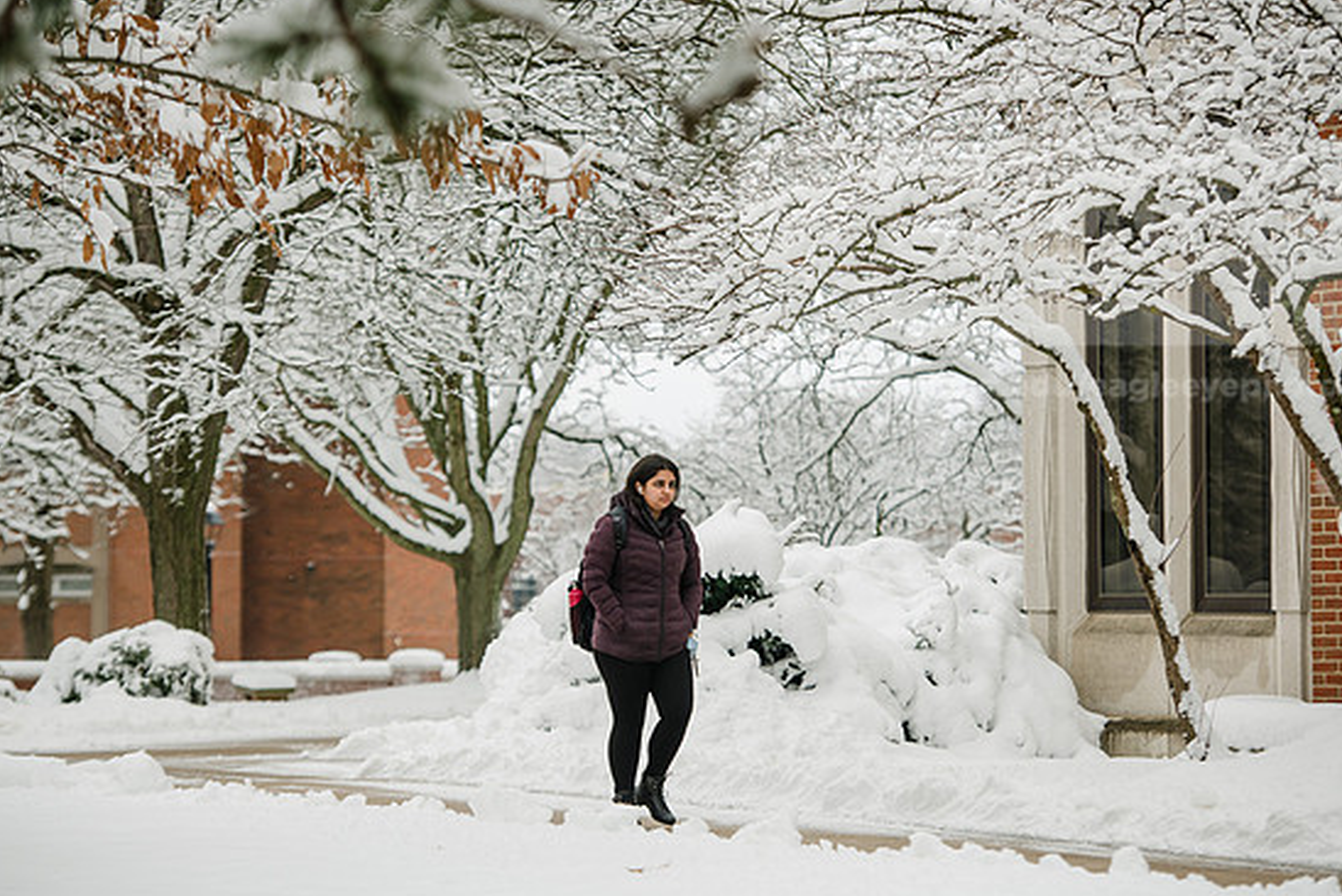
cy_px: 437
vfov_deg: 10.8
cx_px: 666
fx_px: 4737
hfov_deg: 16.1
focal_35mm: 127
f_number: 3.5
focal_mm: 120
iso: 200
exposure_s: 1/400
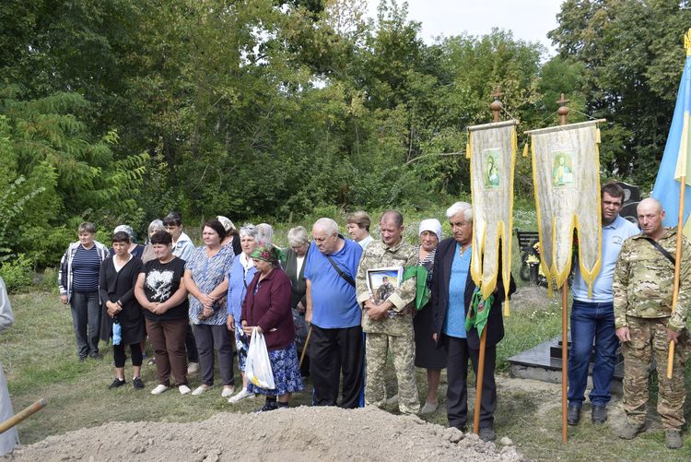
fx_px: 691
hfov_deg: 53.1
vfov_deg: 36.9
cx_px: 346
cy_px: 231
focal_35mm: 36
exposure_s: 1/250
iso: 200
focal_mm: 24
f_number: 8
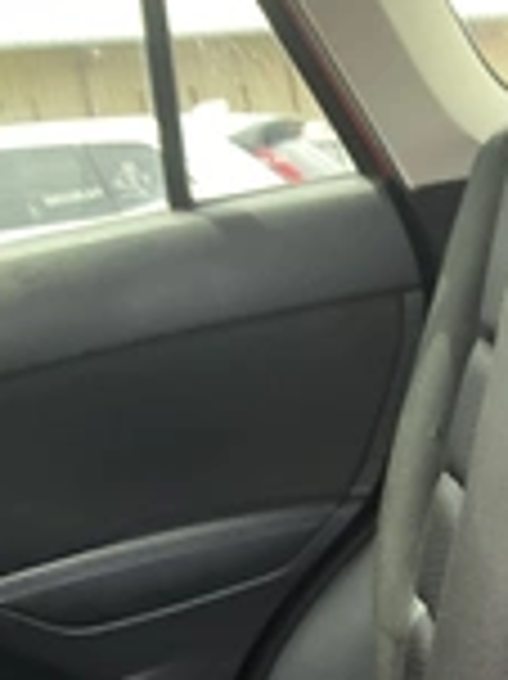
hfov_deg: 17.4
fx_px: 1509
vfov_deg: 24.4
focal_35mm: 77
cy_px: 653
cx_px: 733
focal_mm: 3
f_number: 1.8
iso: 64
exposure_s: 1/89
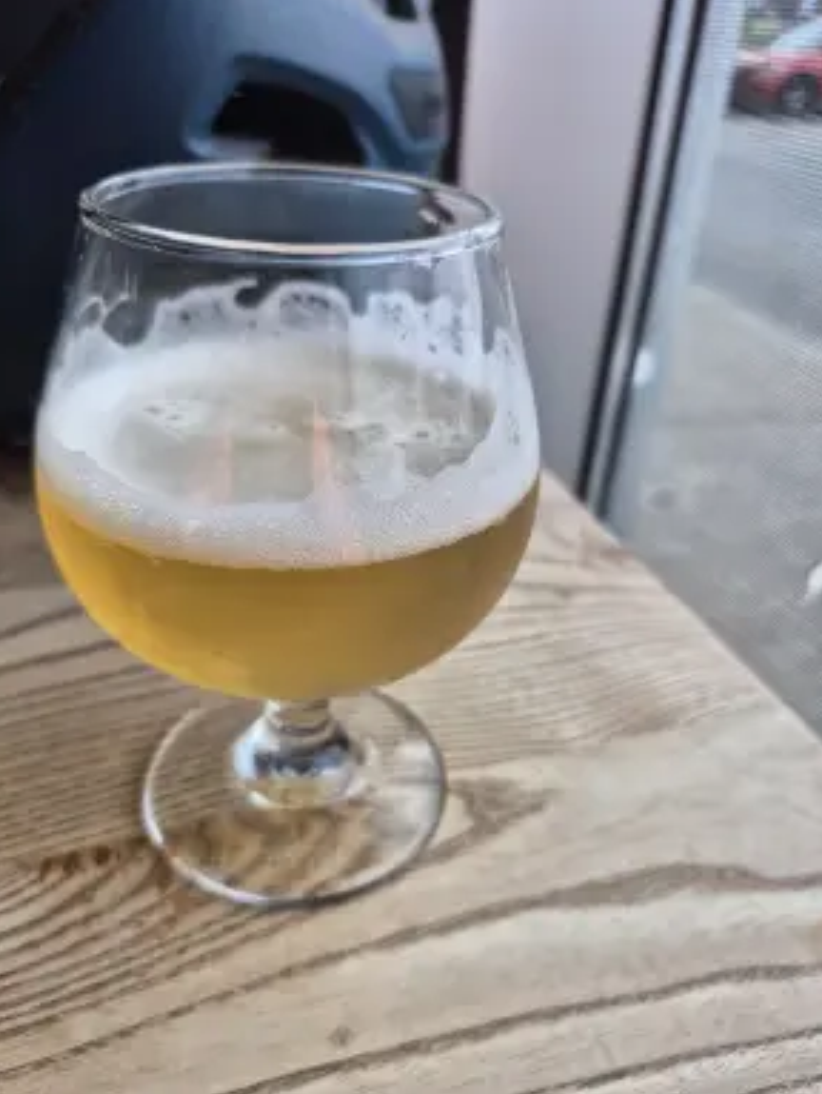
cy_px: 560
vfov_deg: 71.5
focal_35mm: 24
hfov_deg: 56.9
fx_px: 759
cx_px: 400
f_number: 1.8
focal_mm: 5.4
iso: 50
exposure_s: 1/180
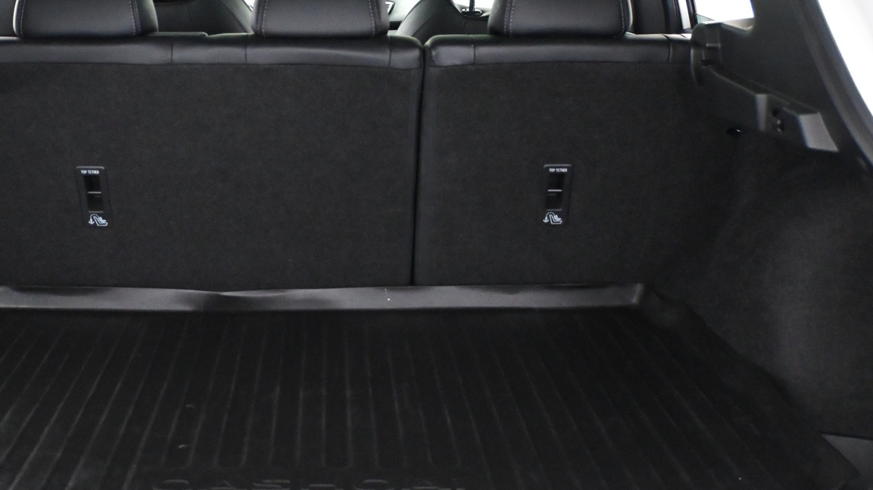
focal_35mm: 54
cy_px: 213
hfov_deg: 38.2
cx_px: 330
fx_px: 1252
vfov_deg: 22.2
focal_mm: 24.5
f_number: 4.2
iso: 5600
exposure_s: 1/60
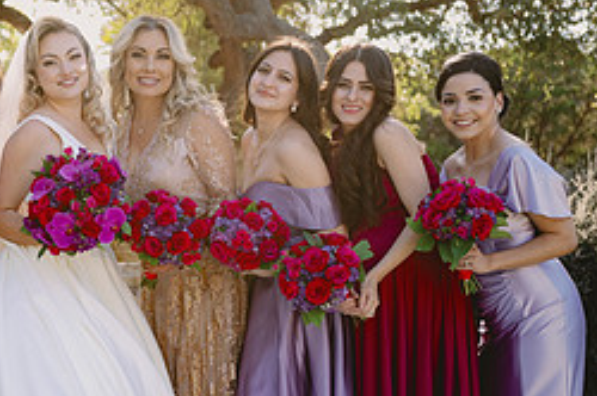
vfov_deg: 15.1
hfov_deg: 21.9
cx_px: 16
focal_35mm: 90
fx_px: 1491
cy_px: 284
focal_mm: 38
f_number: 2.8
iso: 80
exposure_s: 1/320
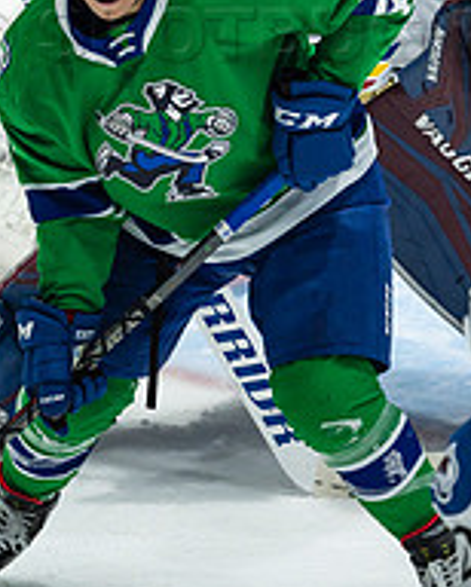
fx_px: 22912
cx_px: 346
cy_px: 21
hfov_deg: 1.2
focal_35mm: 1317
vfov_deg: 1.5
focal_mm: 600
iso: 2000
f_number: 4
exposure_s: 1/1000
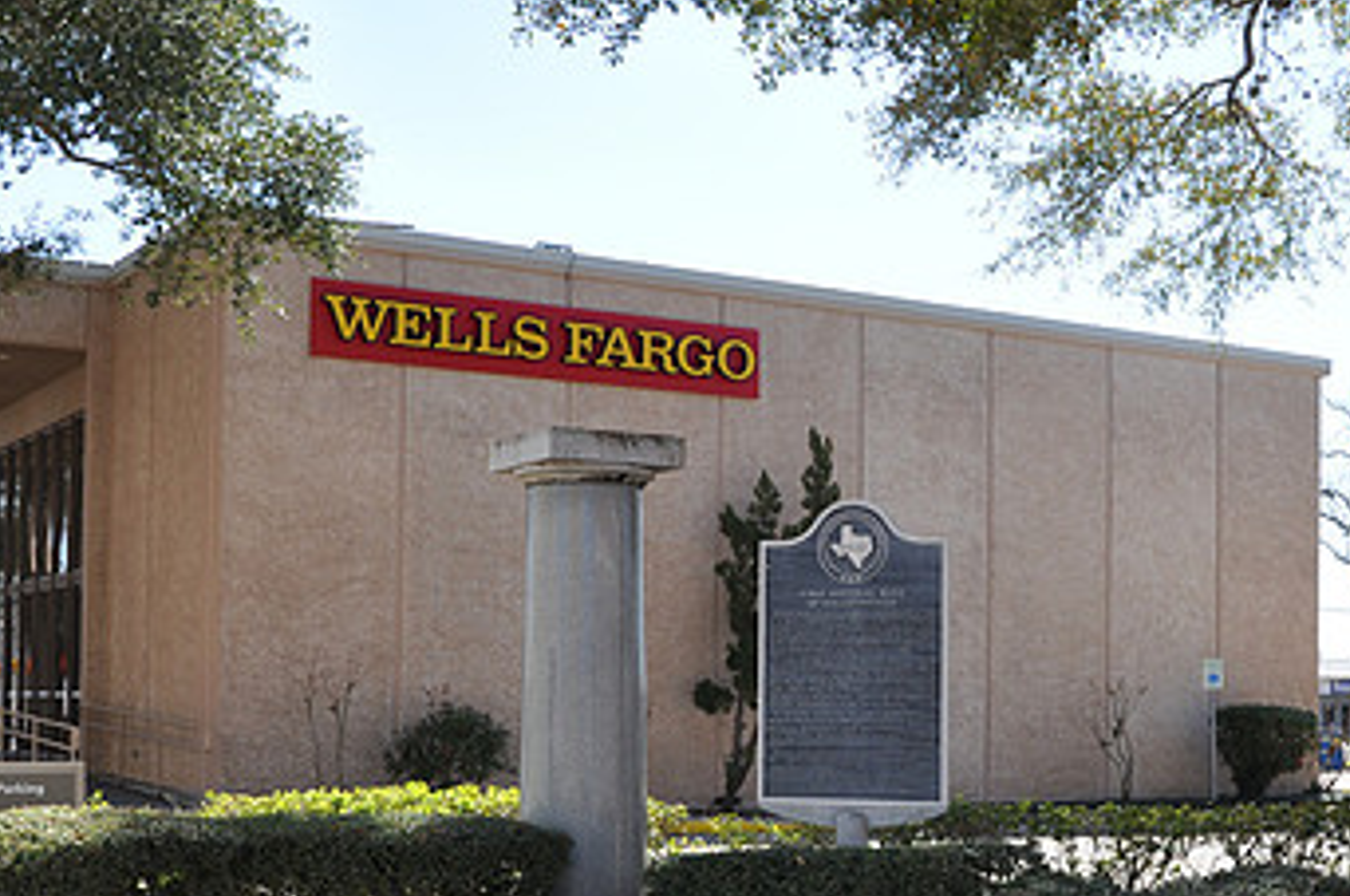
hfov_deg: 35.5
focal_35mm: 56
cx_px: 845
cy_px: 677
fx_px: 2097
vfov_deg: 23.9
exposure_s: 1/100
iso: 200
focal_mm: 22
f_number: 9
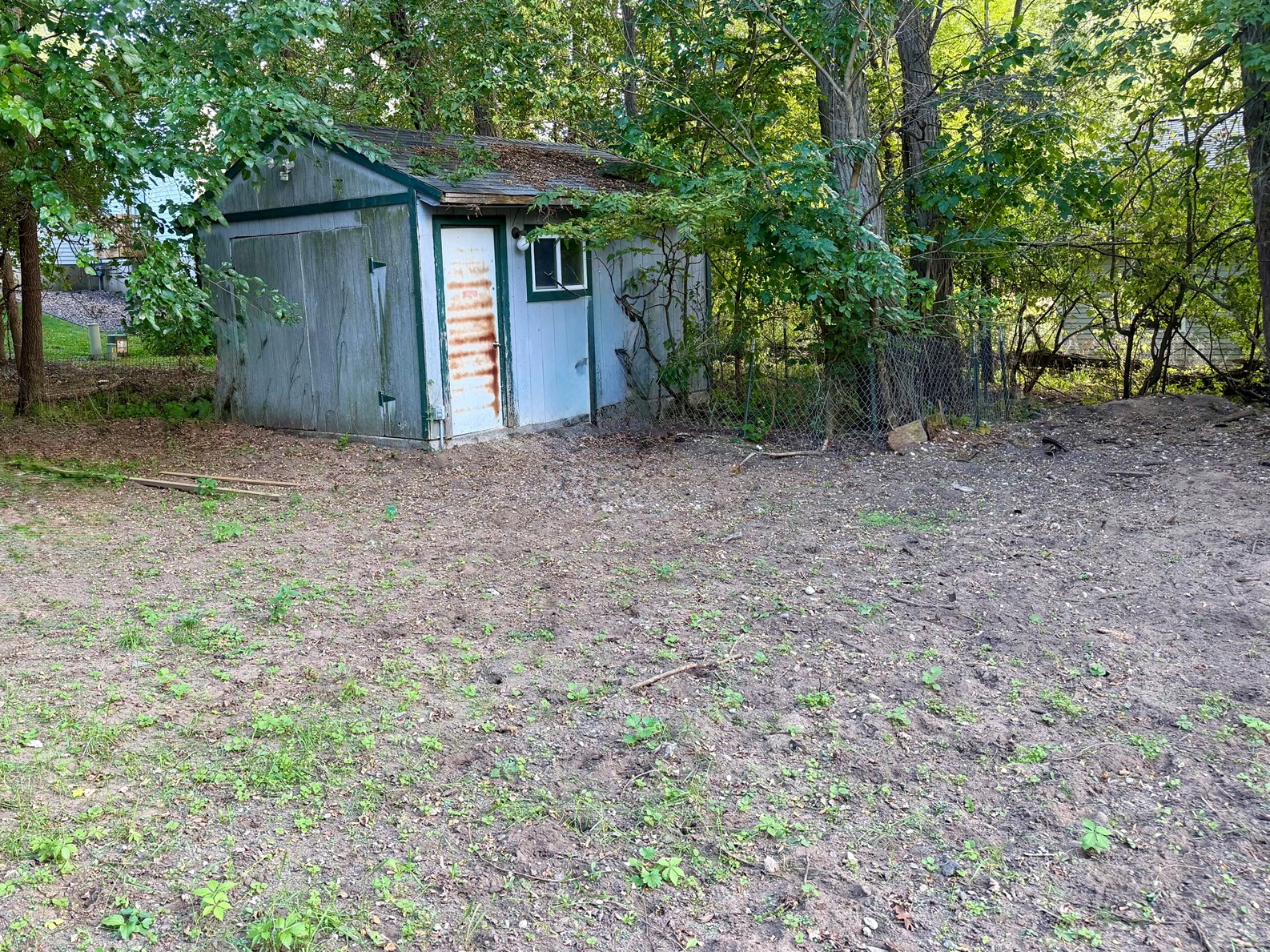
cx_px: 481
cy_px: 424
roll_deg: +3.4
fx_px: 1137
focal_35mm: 31
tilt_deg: -6.9
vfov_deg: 45.4
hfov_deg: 57.7
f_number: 1.78
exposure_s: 1/121
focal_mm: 6.76
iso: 125
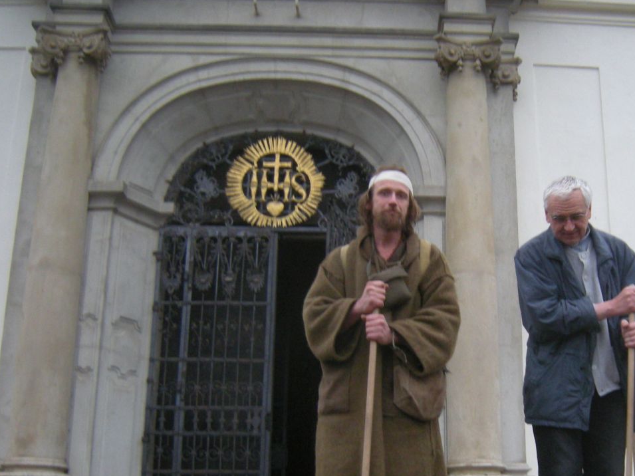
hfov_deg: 42.3
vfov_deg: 32.4
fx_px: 807
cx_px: 429
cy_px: 347
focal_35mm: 44
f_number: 2.8
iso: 204
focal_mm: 4.7
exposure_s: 1/56
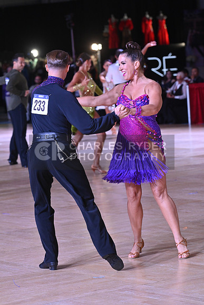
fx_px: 1232
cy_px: 152
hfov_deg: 9.5
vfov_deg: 14.2
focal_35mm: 145
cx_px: 102
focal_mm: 145
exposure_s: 1/320
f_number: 6.3
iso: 2000
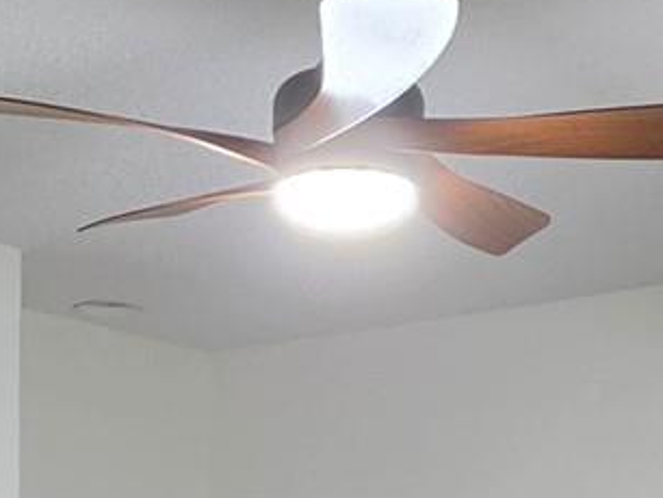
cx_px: 264
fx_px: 1668
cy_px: 903
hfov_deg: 22.5
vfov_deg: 14.8
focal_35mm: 87
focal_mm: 2.2
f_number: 1.9
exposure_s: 1/53.3
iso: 320
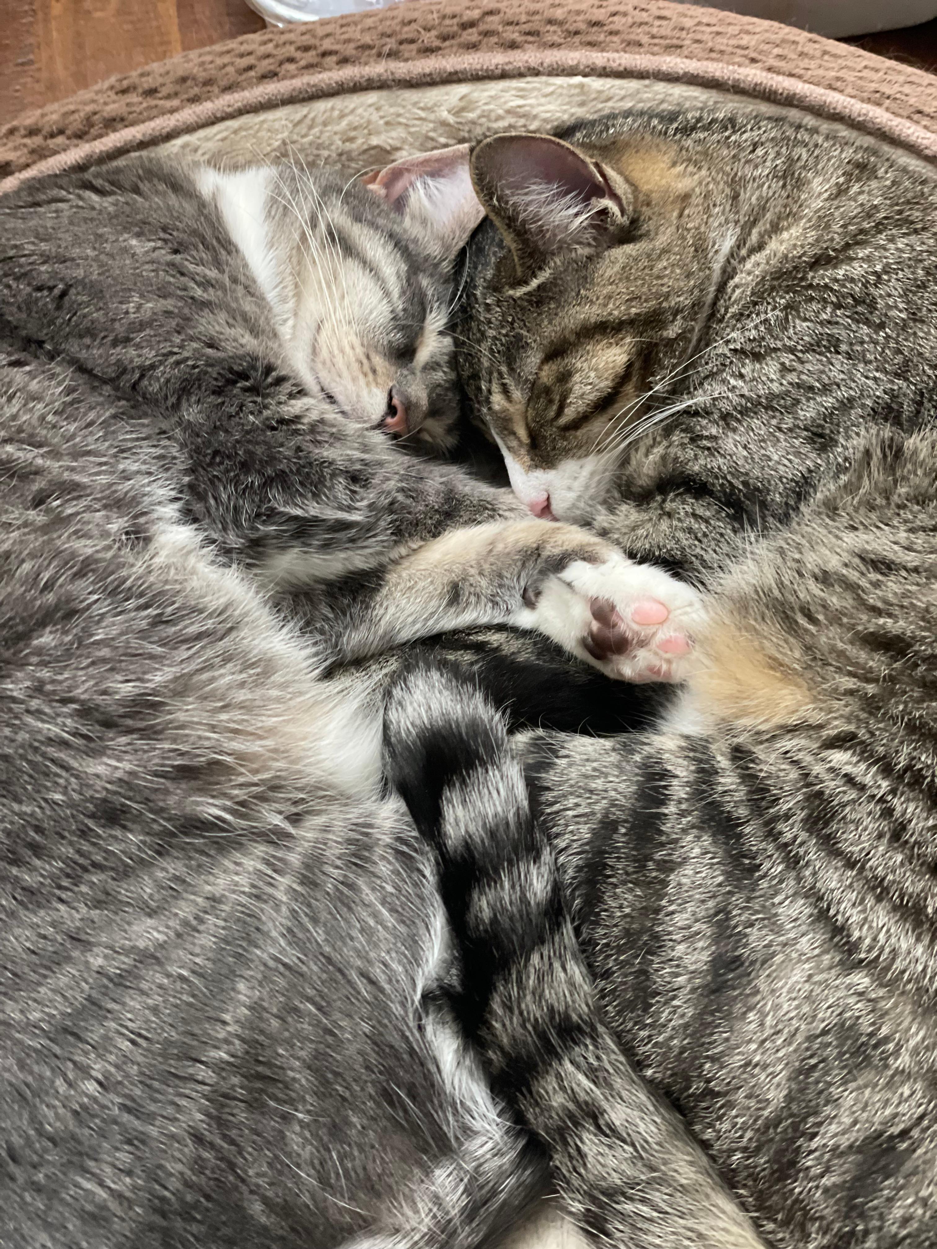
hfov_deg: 28.0
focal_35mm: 52
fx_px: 1877
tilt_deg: -59.4
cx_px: 468
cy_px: 624
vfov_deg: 36.8
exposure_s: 1/30
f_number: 2
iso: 500
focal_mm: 6
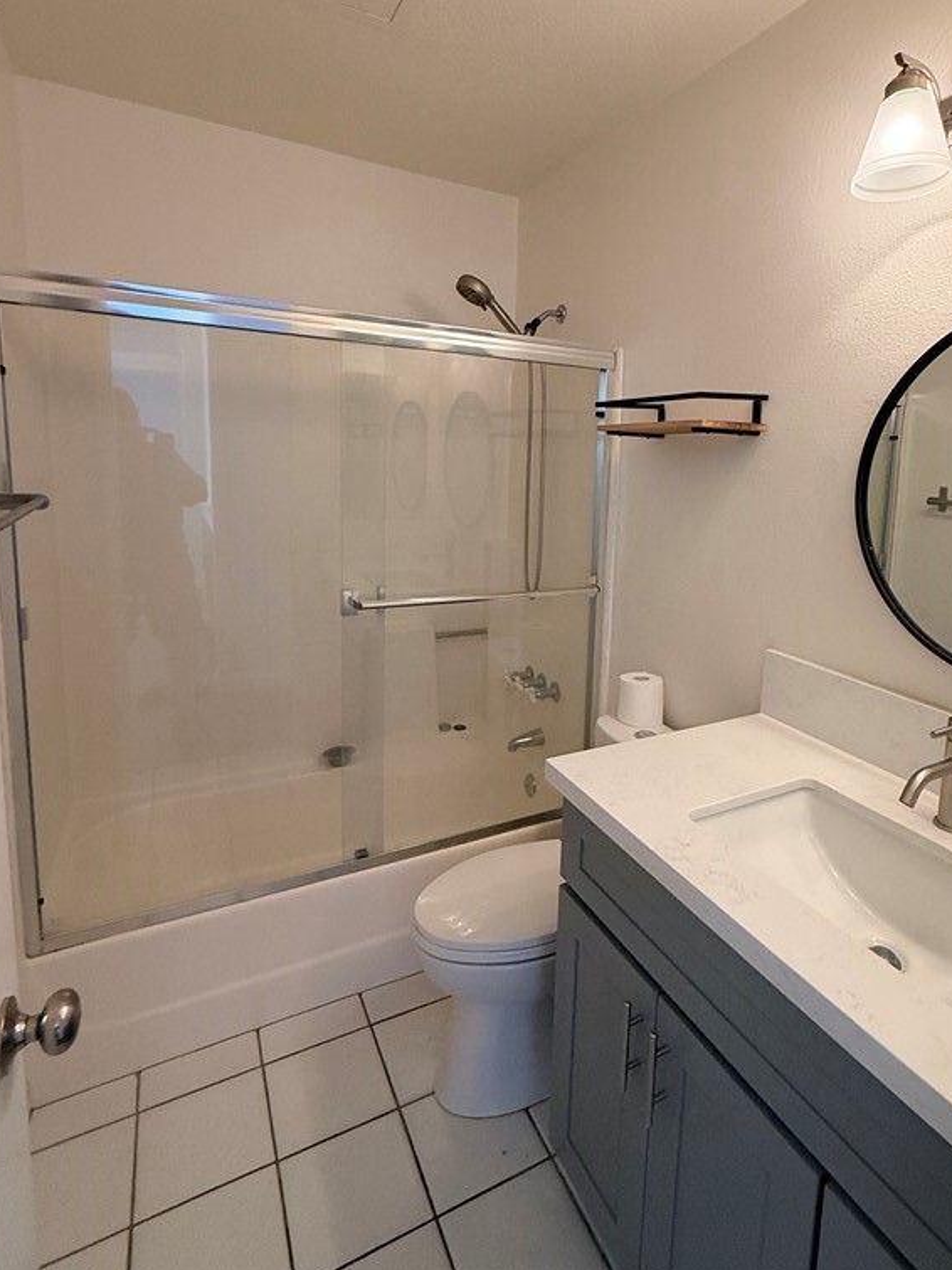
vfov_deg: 84.2
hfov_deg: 68.0
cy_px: 552
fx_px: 697
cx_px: 570
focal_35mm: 19
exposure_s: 1/60
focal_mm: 2.22
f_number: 2.2
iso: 200
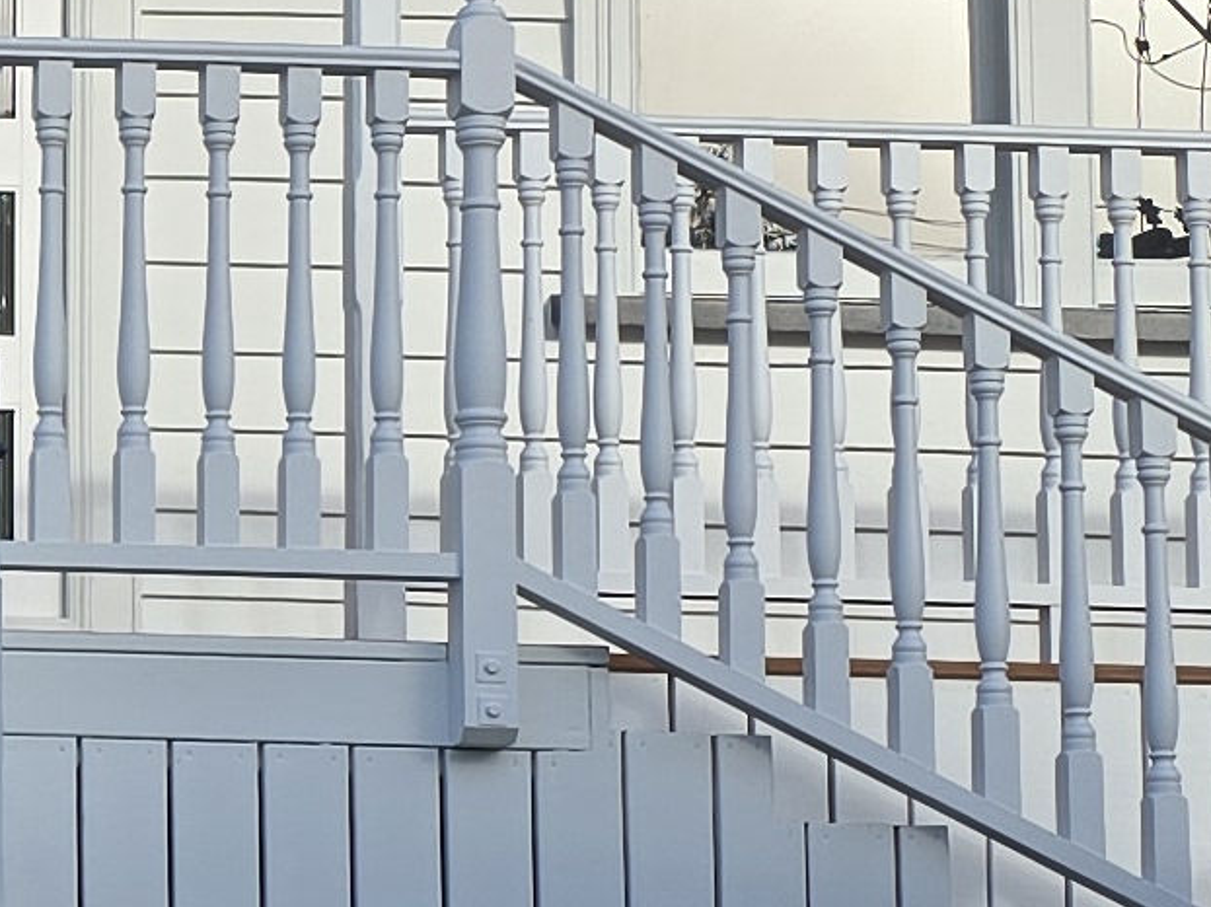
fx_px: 5176
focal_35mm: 148
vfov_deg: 10.0
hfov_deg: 12.6
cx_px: -693
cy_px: 619
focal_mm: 6.3
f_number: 1.7
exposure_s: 1/334
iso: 12
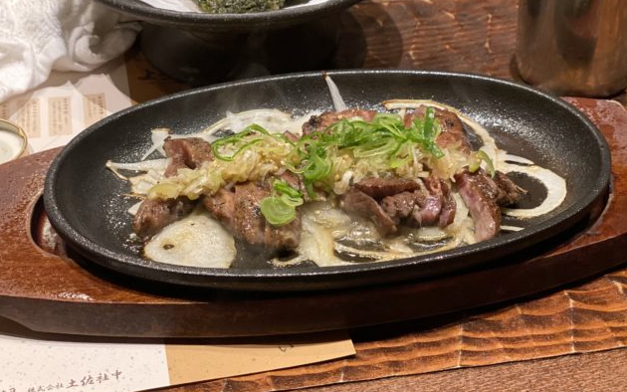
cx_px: 312
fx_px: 957
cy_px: 196
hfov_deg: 36.3
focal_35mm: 56
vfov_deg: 23.2
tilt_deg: -37.0
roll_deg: -0.3
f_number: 2
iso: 400
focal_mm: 6
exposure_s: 1/33
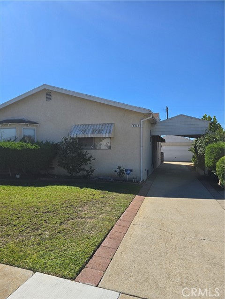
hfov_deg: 58.9
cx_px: 112
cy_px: 150
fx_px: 199
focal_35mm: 23
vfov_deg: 73.9
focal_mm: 6.3
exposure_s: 1/947
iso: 12
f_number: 1.7
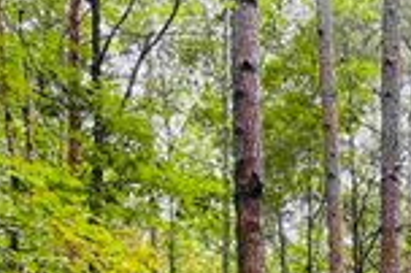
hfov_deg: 20.5
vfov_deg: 13.7
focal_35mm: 89
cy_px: 488
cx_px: 562
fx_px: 1015
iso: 50
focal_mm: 5.7
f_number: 1.5
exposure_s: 1/163
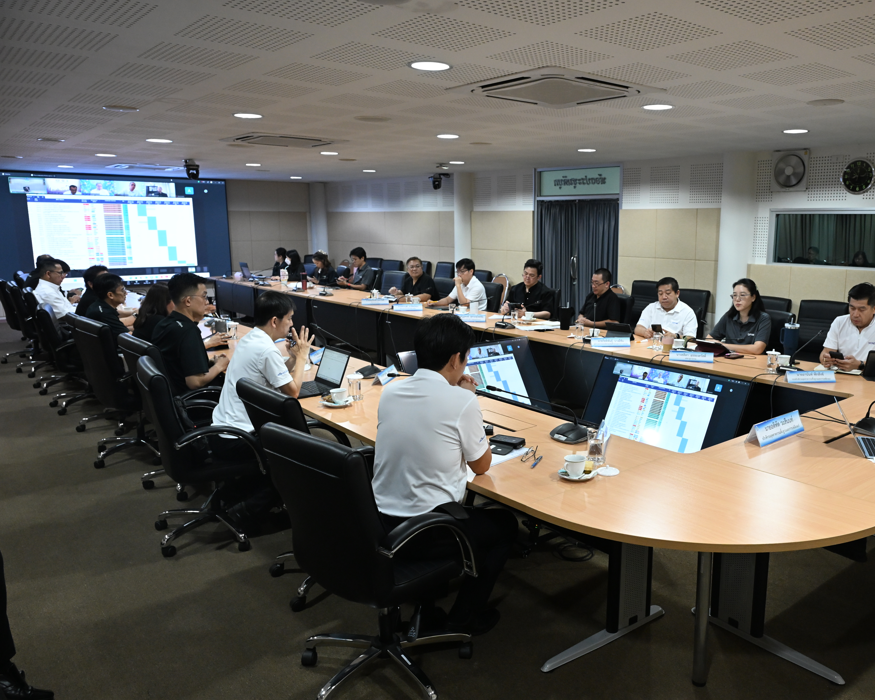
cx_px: 540
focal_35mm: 28
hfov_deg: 61.5
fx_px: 725
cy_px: 356
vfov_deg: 51.5
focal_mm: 24
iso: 3200
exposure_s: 1/80
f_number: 5.6
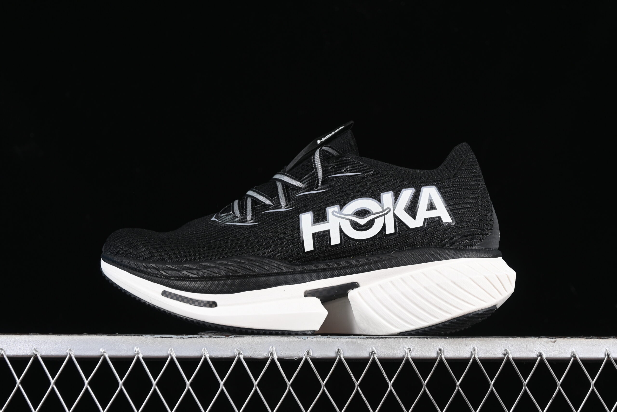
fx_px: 1285
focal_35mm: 75
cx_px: 308
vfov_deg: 18.2
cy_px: 206
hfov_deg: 27.0
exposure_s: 1/60
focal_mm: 50
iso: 160
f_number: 6.3
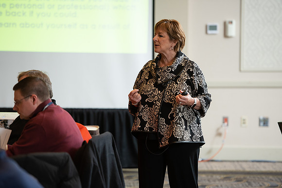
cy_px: 94
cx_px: 141
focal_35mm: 170
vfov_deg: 8.1
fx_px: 1332
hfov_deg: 12.1
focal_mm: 170
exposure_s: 1/200
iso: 1000
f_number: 3.2
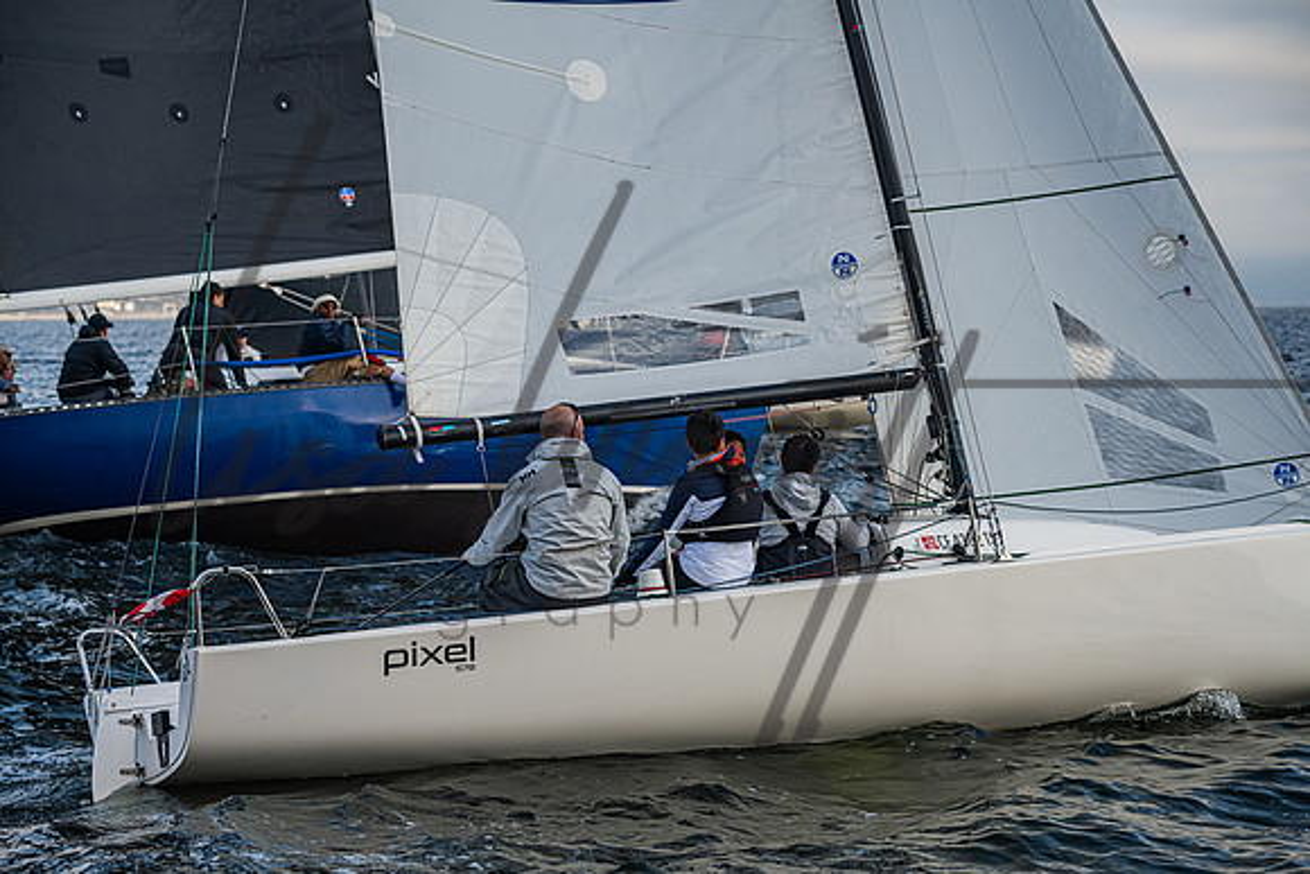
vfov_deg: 13.7
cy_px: 437
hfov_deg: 20.4
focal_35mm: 100
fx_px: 3640
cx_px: 655
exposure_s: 1/1600
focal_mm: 100
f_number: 5.6
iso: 400
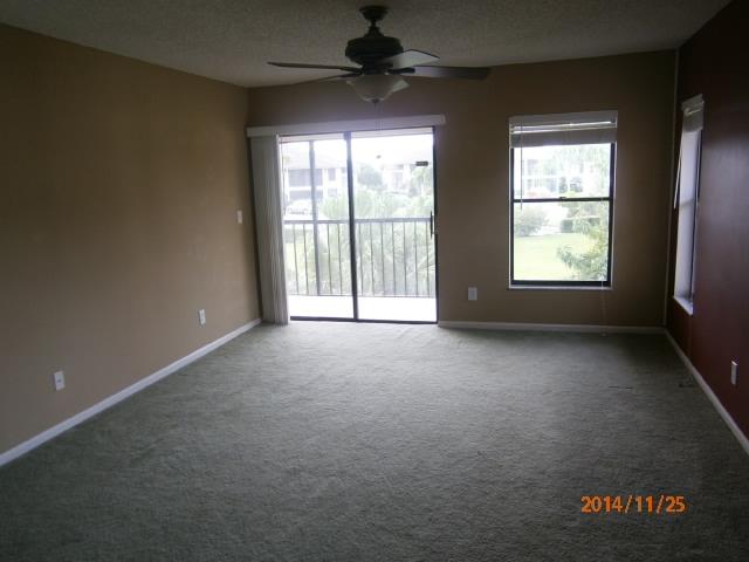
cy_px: 281
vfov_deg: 53.1
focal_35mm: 26
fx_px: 563
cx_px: 374
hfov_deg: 67.3
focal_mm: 4.7
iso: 100
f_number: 2.8
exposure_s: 1/30
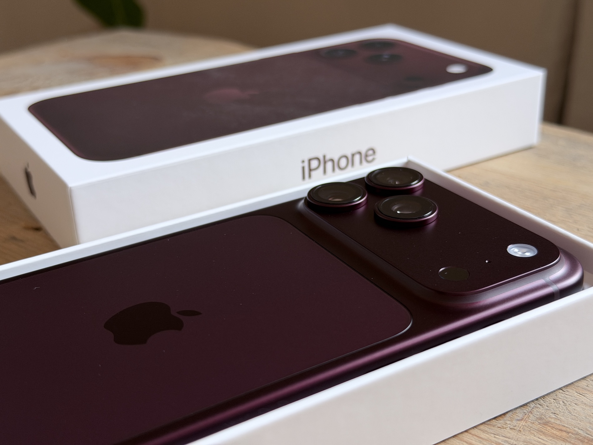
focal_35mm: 48
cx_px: 296
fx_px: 822
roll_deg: +1.8
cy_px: 222
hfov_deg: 39.7
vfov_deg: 30.3
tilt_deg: -26.1
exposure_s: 1/77
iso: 100
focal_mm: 6.76
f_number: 1.78
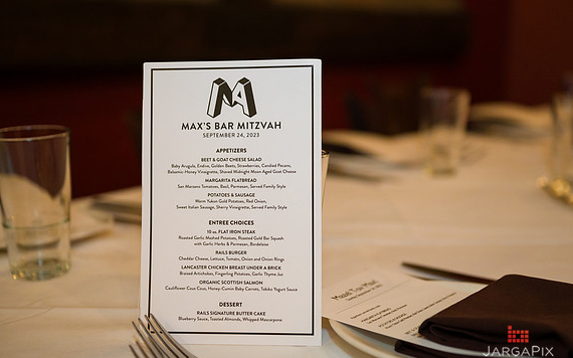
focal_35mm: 52
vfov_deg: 24.9
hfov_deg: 38.9
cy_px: 185
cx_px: 288
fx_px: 812
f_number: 3.2
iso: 1600
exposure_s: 1/200
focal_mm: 48
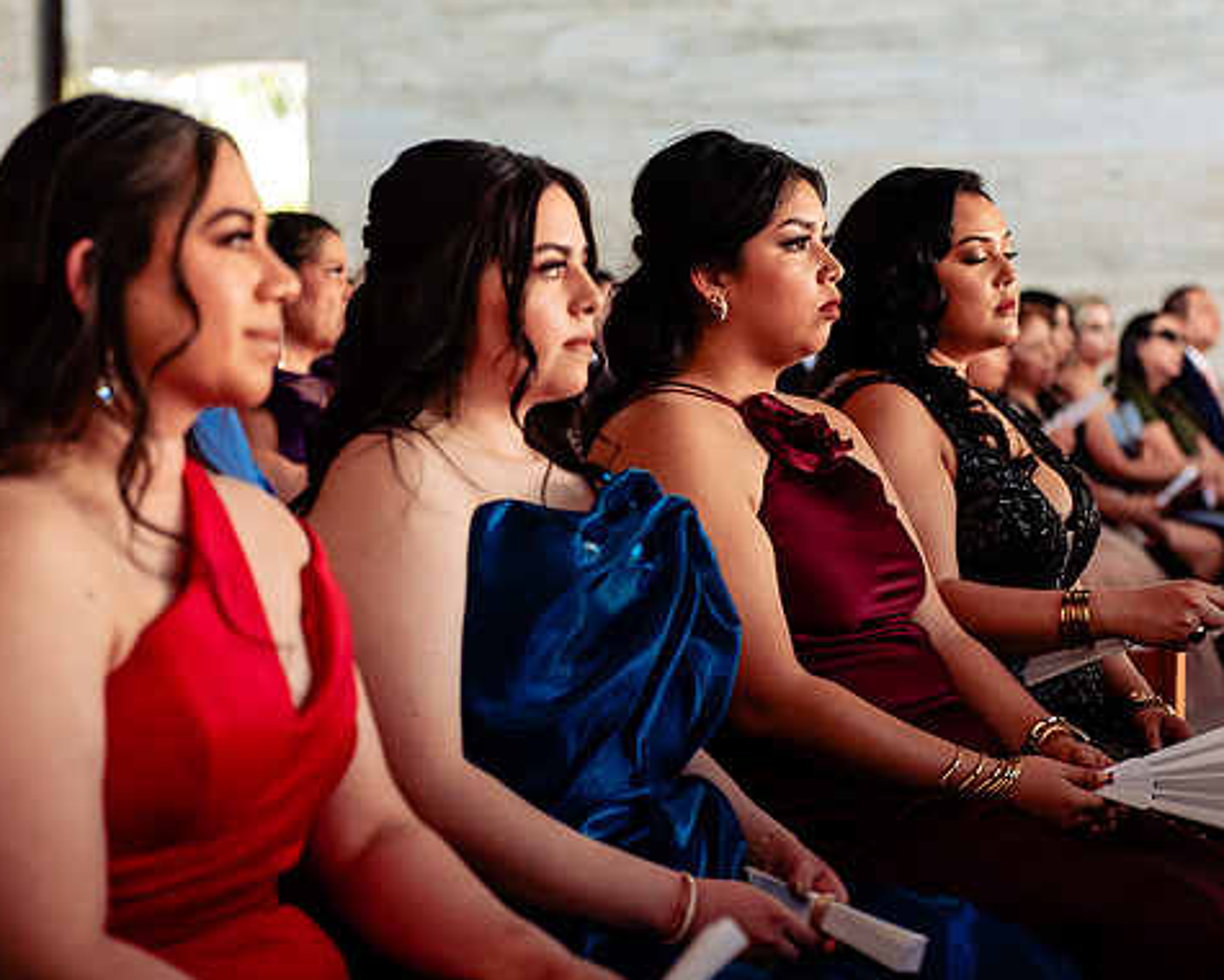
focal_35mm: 81
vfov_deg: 18.9
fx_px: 2934
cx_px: 634
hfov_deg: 23.6
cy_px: 494
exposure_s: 1/250
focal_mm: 70
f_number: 3.2
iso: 800
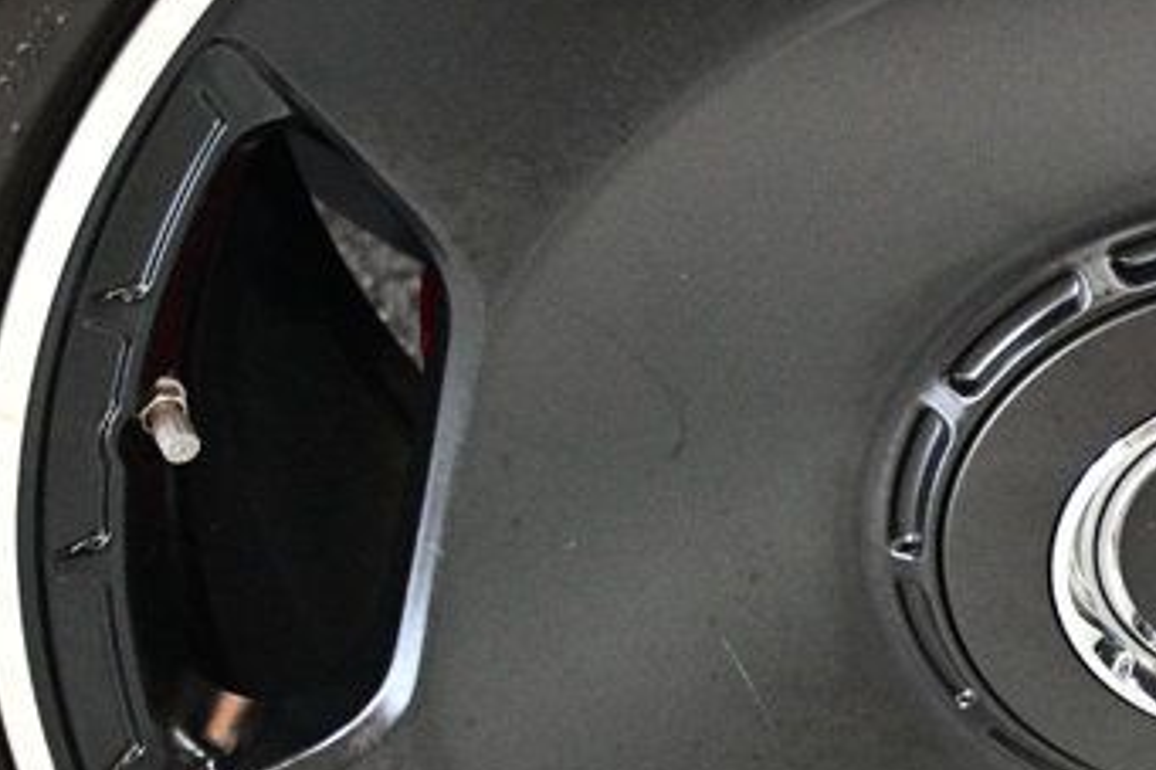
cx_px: 1268
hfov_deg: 13.2
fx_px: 4910
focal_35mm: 153
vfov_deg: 9.0
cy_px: 482
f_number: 4.2
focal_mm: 34
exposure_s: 1/60
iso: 3600
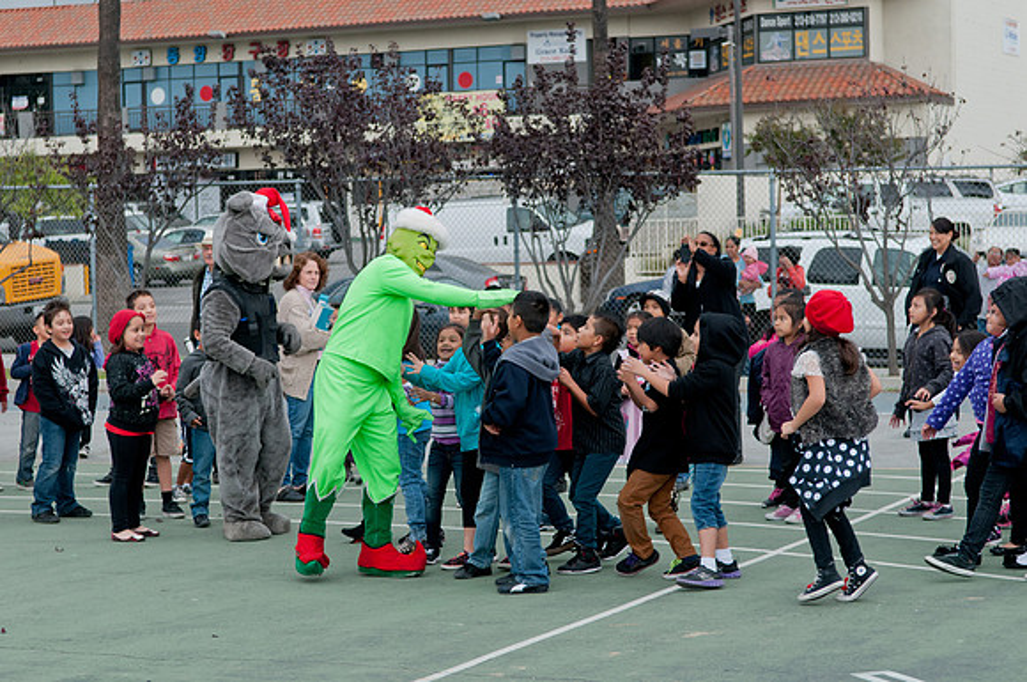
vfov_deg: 16.5
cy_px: 341
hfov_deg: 24.6
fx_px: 2350
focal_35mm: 82
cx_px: 514
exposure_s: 1/640
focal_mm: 55
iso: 400
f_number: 4.5
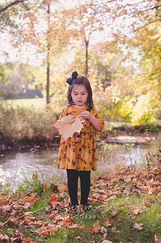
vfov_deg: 37.9
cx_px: 80
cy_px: 122
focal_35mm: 52
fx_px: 354
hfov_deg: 25.6
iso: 500
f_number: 2.2
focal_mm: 35
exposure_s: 1/800
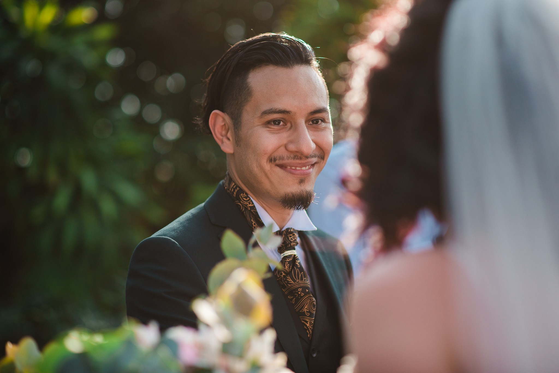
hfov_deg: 23.9
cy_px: 186
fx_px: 1320
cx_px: 280
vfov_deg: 16.1
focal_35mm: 85
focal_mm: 85
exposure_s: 1/4000
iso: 80
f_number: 2.5
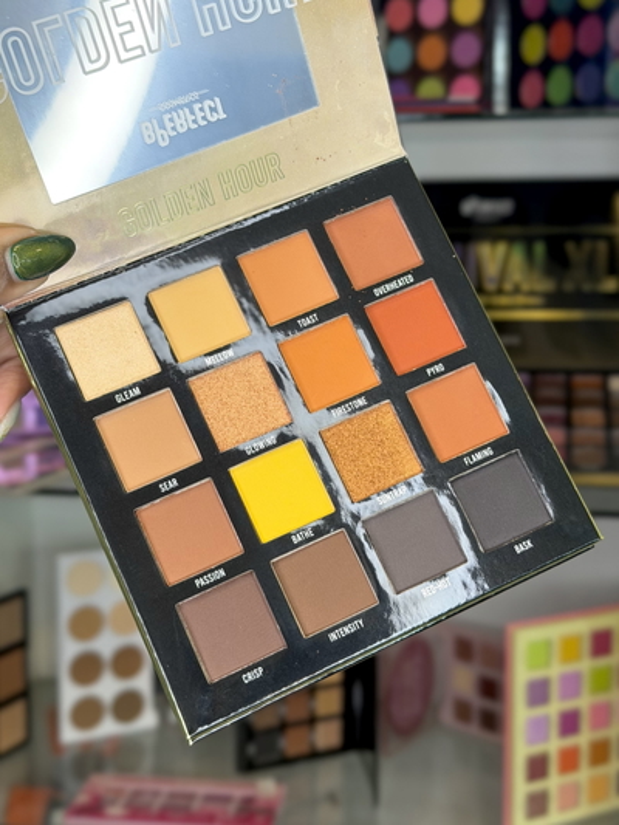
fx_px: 1144
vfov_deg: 39.6
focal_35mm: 48
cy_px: 412
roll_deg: -0.1
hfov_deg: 30.3
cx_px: 310
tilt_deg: -8.7
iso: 64
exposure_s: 1/149
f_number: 1.78
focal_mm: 6.76
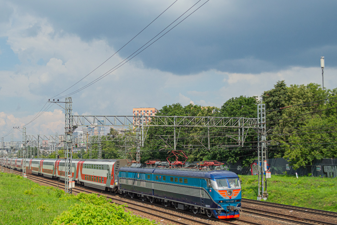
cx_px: 158
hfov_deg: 37.1
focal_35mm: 54
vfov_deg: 25.2
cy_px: 124
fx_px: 502
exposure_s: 1/1600
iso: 400
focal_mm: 29
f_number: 6.3
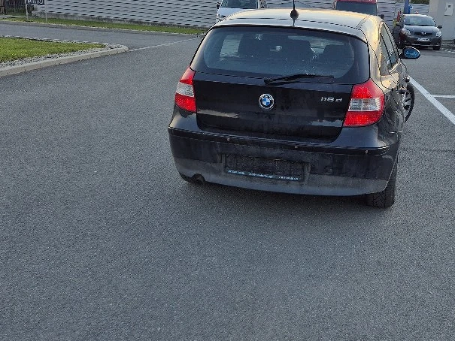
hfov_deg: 48.2
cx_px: 303
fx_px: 500
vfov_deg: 37.7
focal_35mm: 38
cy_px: 147
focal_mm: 5.4
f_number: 1.8
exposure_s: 1/455
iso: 25
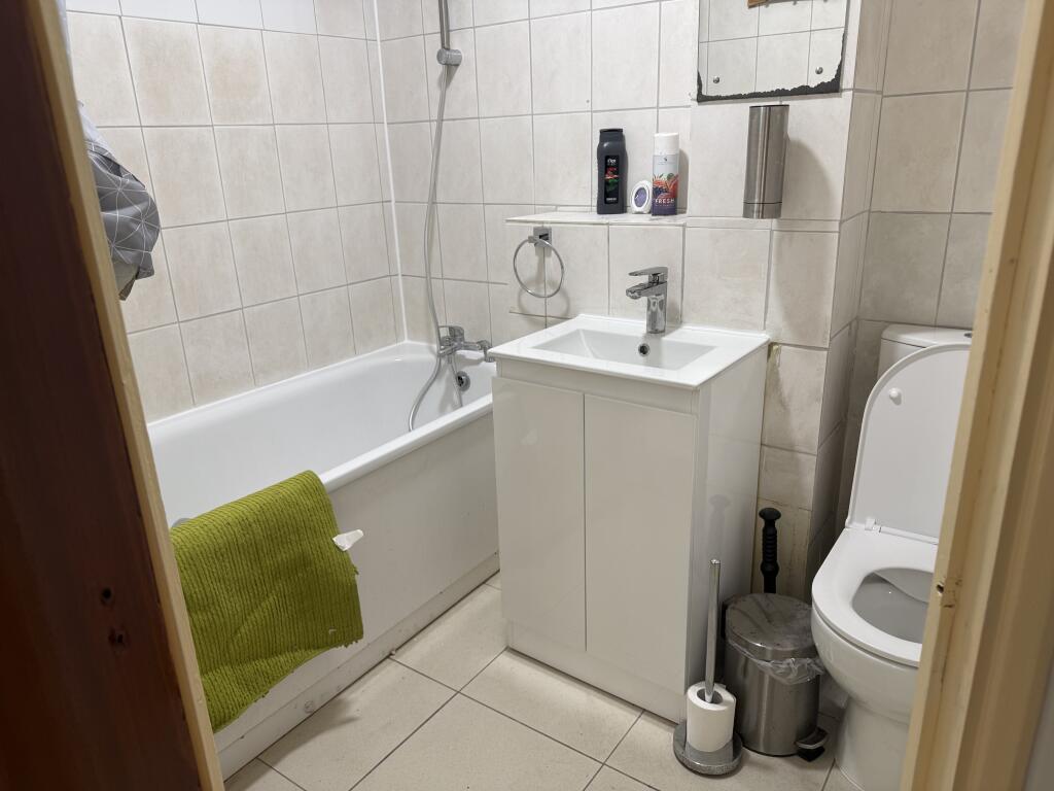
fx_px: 731
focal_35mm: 24
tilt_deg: -18.4
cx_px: 527
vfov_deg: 56.8
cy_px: 396
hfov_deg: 71.6
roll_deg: +2.4
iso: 125
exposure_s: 1/100
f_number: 1.78
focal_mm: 6.76
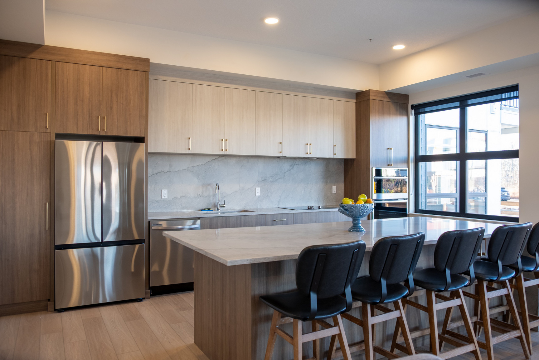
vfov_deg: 47.9
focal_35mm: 27
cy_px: 180
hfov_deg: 67.4
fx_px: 404
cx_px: 270
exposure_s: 1/25
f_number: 3.5
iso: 250
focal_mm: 18
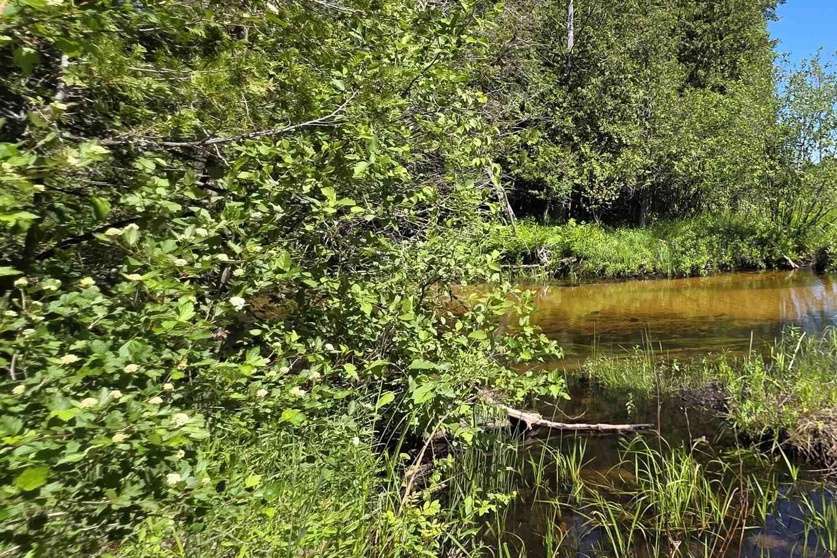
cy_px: 183
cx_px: 742
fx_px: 604
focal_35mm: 26
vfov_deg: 48.7
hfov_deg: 59.8
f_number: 1.9
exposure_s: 1/1212
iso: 40
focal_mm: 2.2
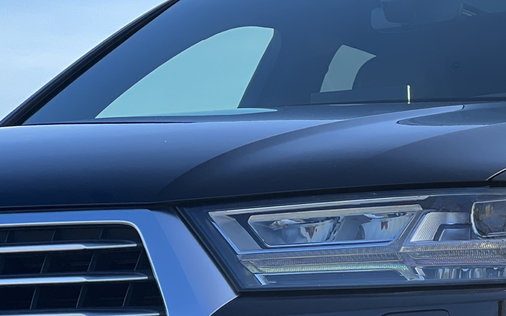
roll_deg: -2.4
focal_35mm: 189
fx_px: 2607
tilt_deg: -0.2
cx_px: 317
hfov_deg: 11.1
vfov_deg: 6.9
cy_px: 347
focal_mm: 9
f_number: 2.8
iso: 25
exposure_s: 1/151
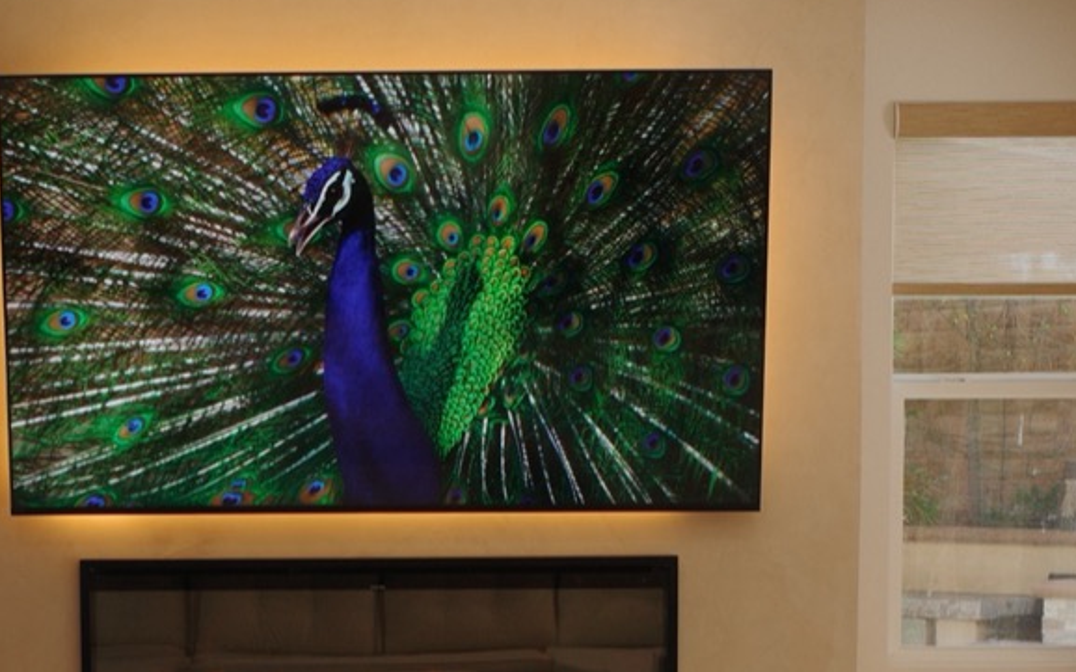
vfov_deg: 16.2
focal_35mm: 79
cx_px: 343
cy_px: 666
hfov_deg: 26.0
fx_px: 2316
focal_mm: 18.3
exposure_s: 1/100
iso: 200
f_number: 4
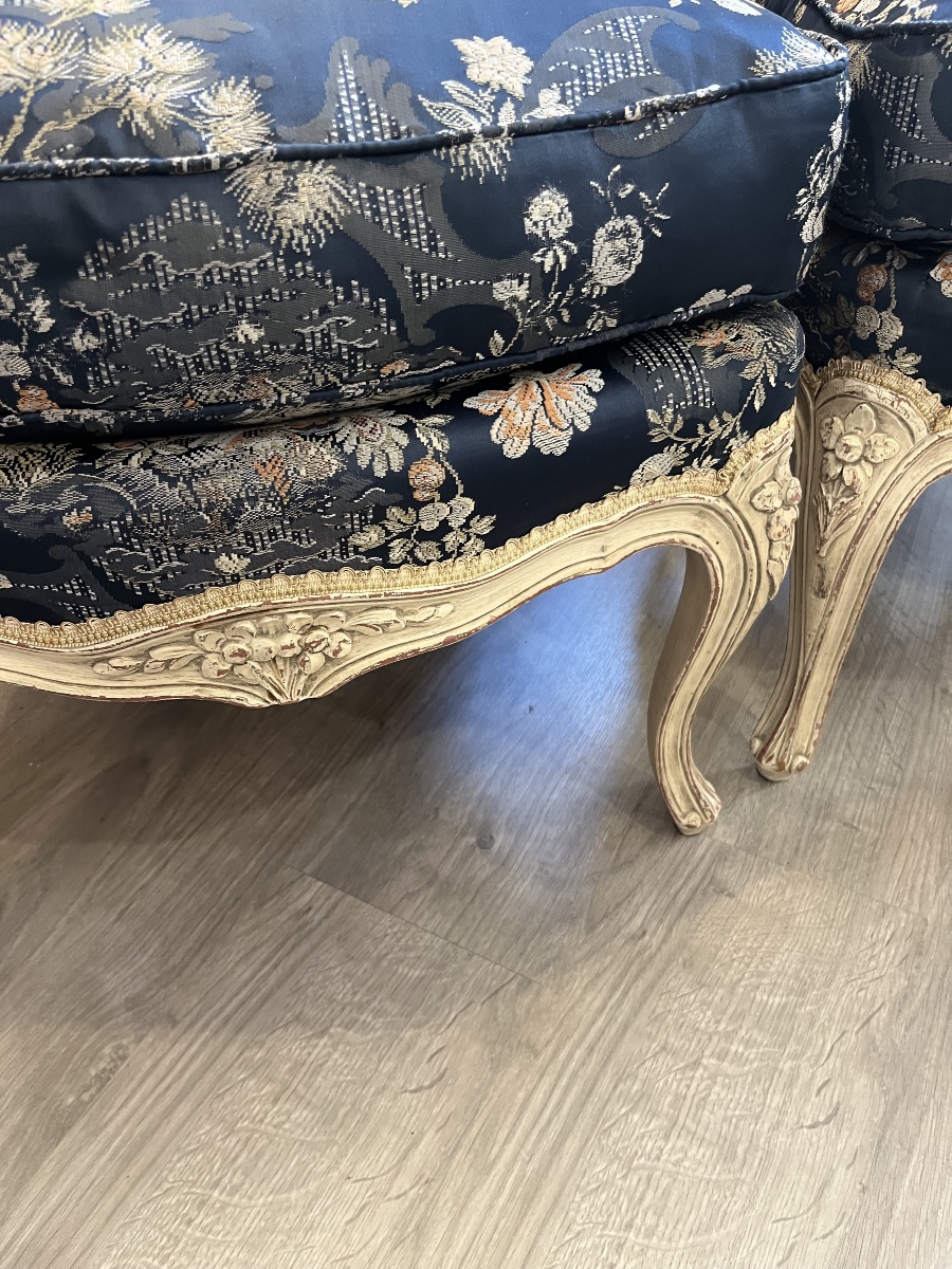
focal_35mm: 26
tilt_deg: -41.9
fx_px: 953
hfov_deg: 53.1
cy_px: 634
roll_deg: +2.8
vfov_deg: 67.3
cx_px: 476
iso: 320
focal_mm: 5.1
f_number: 1.6
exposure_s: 1/60
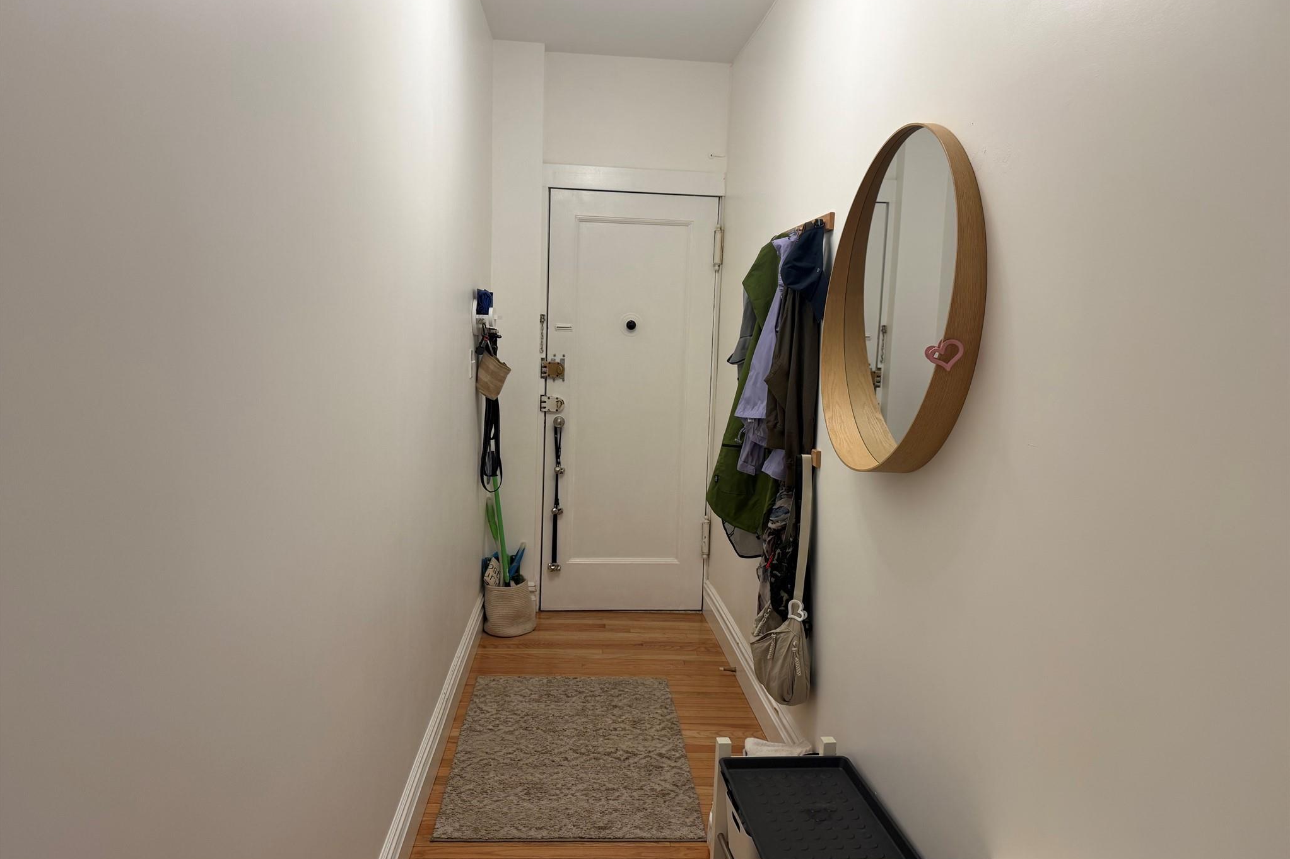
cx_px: 645
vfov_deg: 51.3
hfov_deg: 71.5
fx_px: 896
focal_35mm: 25
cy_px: 414
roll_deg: -2.5
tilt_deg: -4.9
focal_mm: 6.76
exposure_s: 1/120
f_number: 1.78
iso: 100
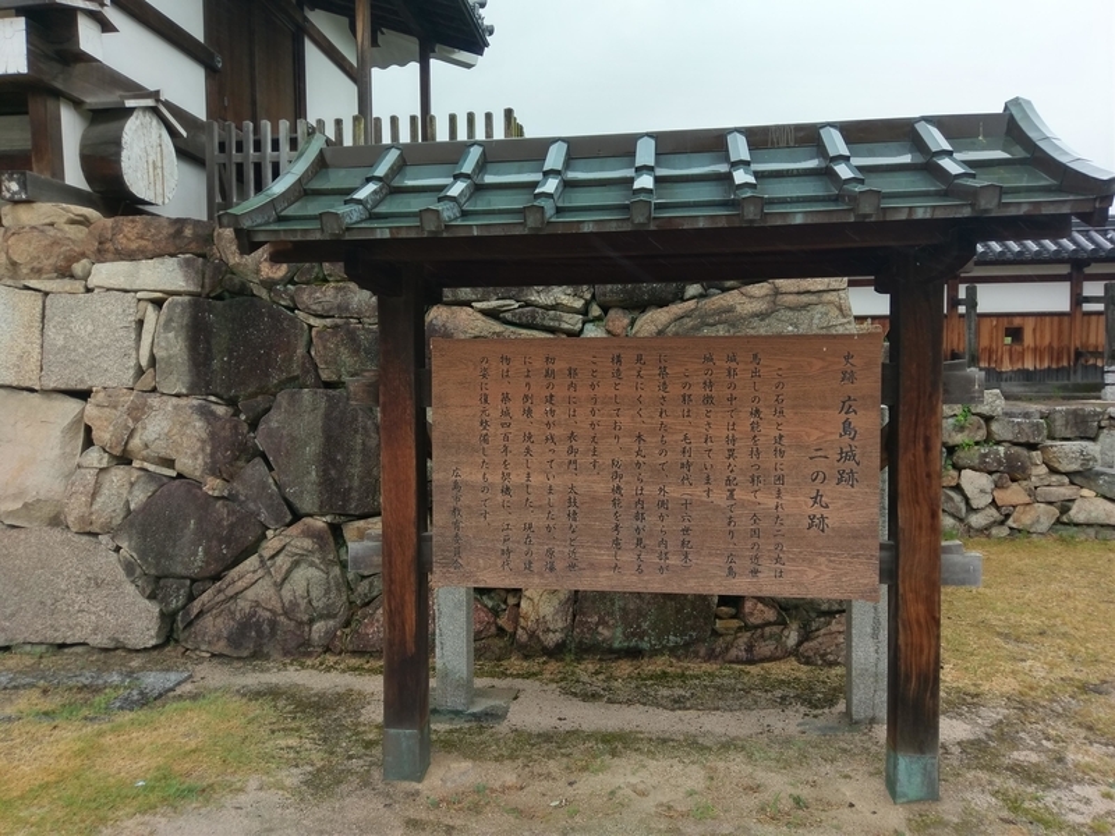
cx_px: 558
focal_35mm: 26
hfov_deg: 67.3
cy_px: 418
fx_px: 837
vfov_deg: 53.1
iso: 100
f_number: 1.8
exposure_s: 1/417
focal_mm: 4.58
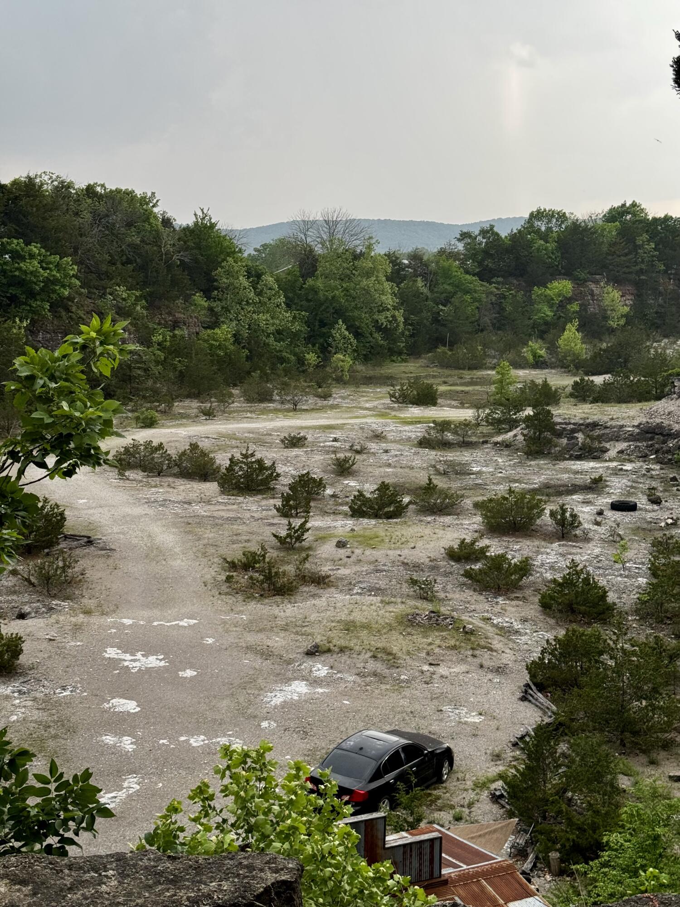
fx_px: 1257
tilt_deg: -9.5
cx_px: 340
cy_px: 454
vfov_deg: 39.7
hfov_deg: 30.3
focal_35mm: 48
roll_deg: +0.2
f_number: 1.78
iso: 64
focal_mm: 6.76
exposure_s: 1/572
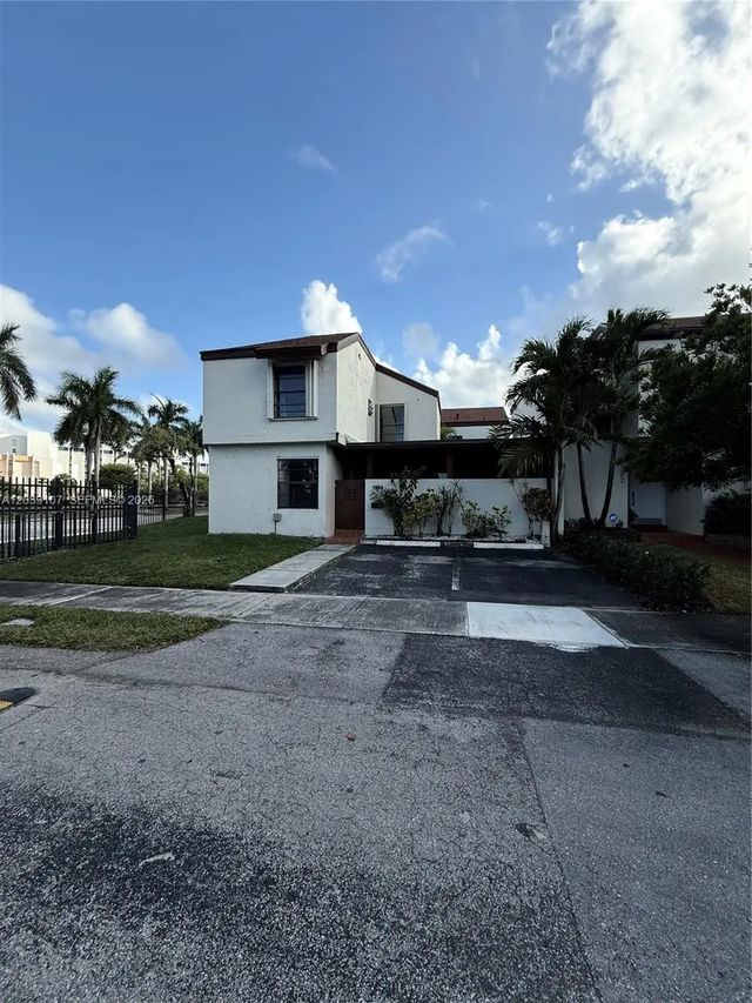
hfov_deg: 85.7
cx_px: 376
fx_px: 405
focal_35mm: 14
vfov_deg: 102.1
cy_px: 502
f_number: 2.2
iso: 64
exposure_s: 1/1087
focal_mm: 2.22
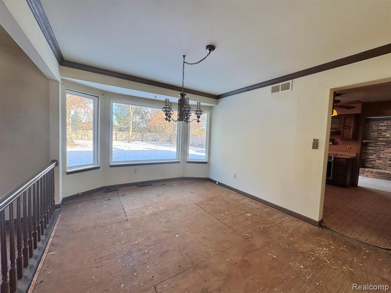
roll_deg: -1.9
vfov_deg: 85.7
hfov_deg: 102.1
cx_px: 196
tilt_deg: -4.7
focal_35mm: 14
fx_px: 158
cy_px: 146
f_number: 2.2
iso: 40
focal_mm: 2.22
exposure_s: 1/99
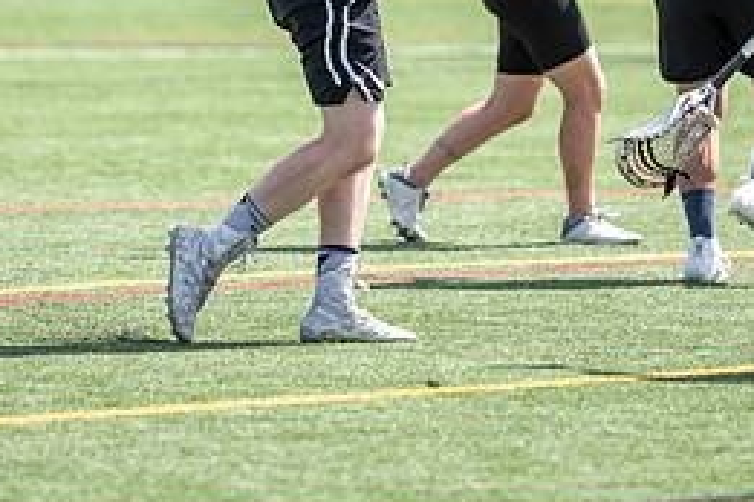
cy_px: -27
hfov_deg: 4.3
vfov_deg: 2.9
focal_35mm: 479
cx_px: 397
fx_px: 10032
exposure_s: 1/2000
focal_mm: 180
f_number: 2.8
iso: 100
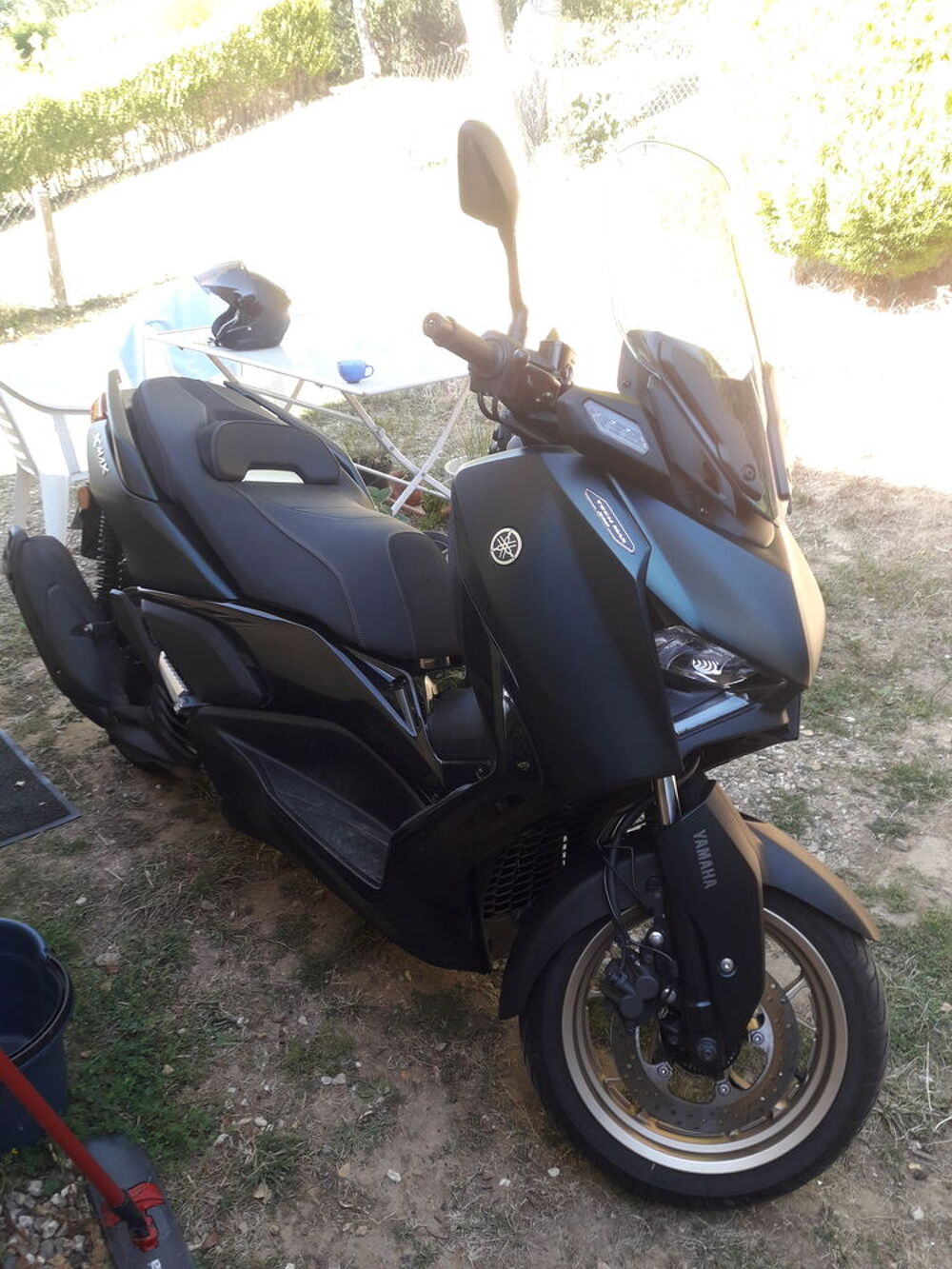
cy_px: 634
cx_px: 476
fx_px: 1027
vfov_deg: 63.4
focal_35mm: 28
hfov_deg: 49.8
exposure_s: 1/100
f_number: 1.9
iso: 50
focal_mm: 3.7
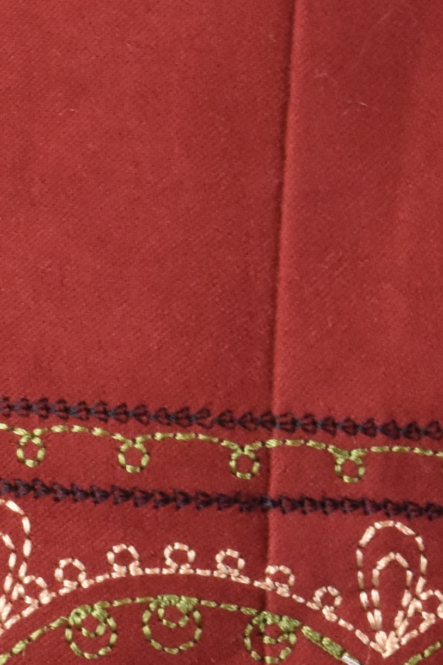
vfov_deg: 6.0
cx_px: 454
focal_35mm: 339
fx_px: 6257
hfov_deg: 4.0
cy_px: 901
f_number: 13
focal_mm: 46
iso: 1600
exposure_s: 1/60
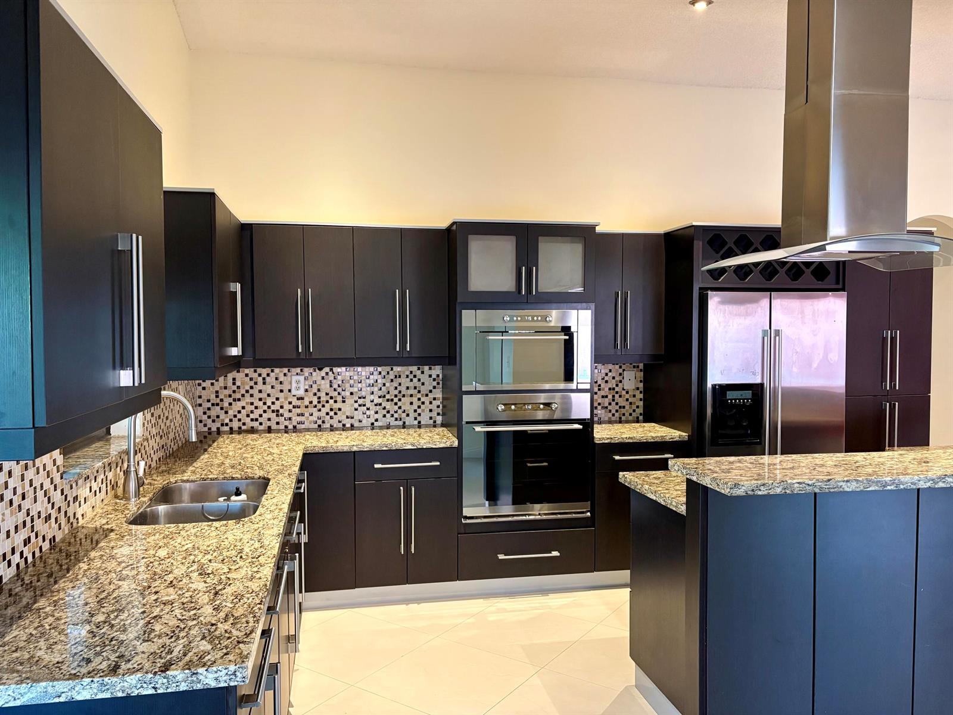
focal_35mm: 26
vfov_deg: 53.1
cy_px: 358
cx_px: 476
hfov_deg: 67.3
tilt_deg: -0.8
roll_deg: +0.7
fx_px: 716
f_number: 1.6
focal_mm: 5.96
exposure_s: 1/60
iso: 400
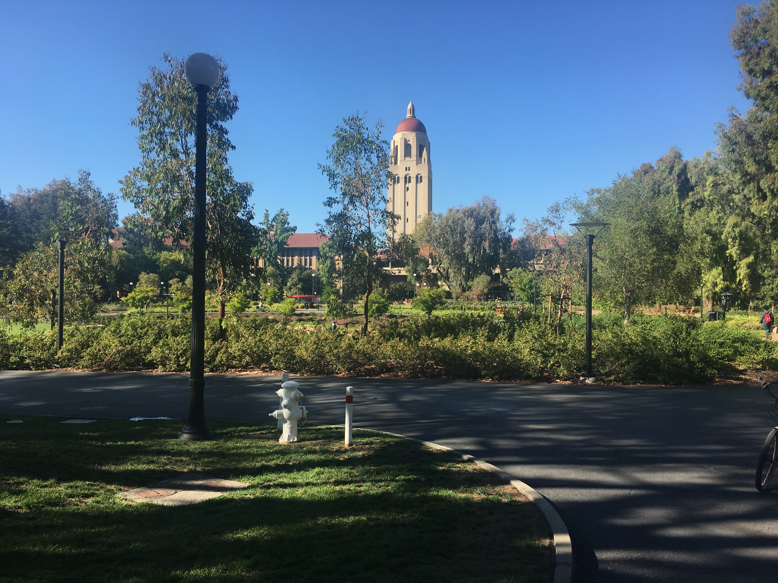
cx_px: 389
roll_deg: +1.6
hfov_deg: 61.7
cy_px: 292
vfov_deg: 48.2
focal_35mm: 29
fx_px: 652
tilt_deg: +1.1
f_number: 2.2
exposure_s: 1/864
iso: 25
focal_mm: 4.15
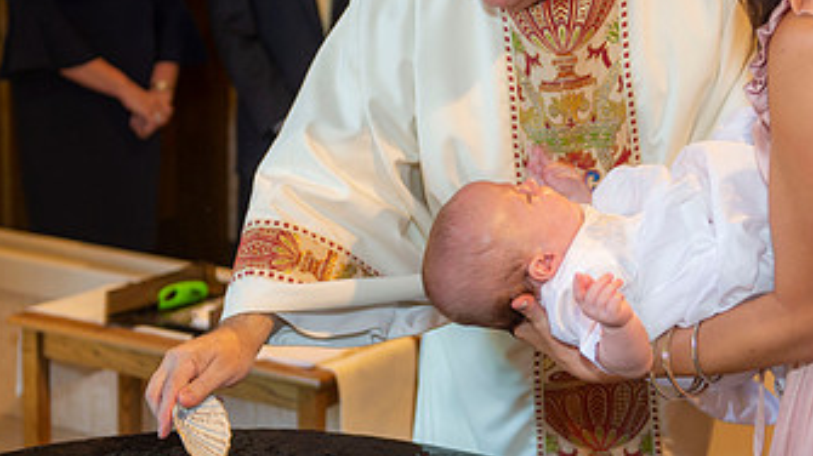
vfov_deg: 13.9
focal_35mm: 87
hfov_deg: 24.4
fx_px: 1874
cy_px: 187
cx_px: 495
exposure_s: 1/100
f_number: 3.2
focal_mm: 48
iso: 500
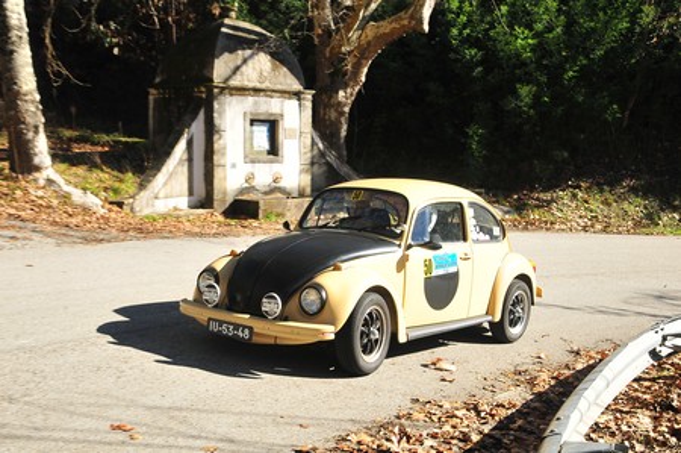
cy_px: 226
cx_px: 340
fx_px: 992
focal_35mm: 52
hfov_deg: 37.9
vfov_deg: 25.7
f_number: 5.6
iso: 400
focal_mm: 35
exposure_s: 1/800
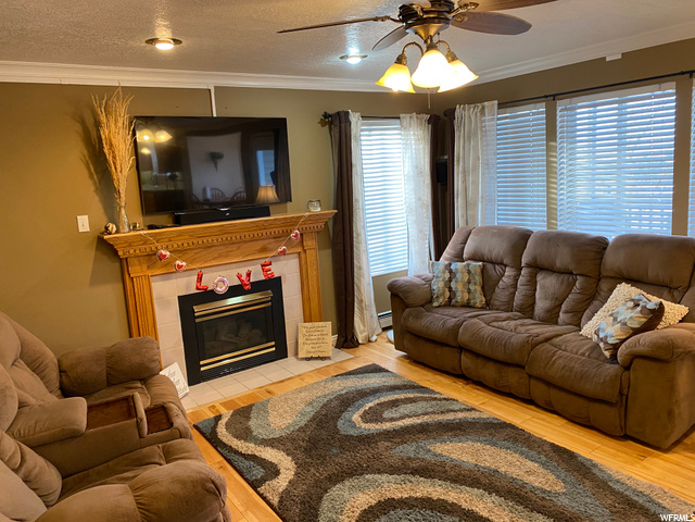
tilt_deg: -7.9
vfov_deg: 53.1
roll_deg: +3.2
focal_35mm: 26
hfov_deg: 67.3
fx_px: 522
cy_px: 261
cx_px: 348
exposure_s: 1/60
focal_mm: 4.25
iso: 200
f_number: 1.8
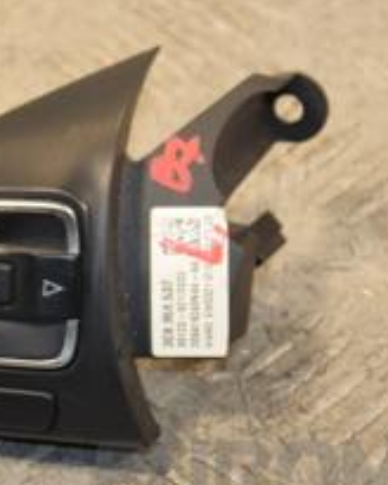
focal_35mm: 308
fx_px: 4426
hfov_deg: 5.0
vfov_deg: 6.3
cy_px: 161
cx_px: 52
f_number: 5.3
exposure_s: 1/160
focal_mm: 75
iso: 800
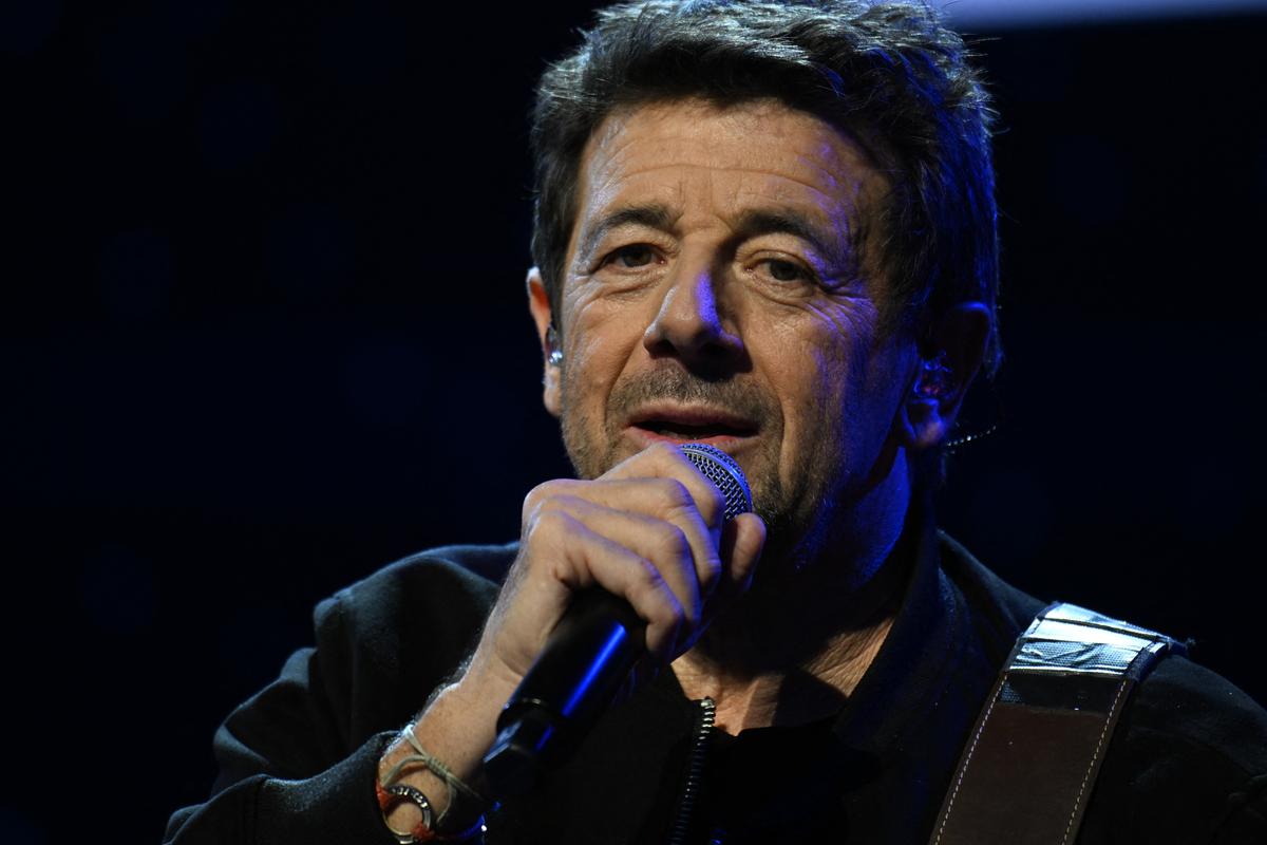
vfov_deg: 2.3
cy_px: 422
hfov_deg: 3.4
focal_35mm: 600
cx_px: 634
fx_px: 21115
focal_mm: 600
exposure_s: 1/200
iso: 2000
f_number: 6.3
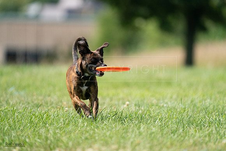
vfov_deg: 2.4
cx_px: 113
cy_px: 76
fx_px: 3654
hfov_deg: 3.5
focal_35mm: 582
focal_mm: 582
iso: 1250
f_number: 6.3
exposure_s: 1/4000
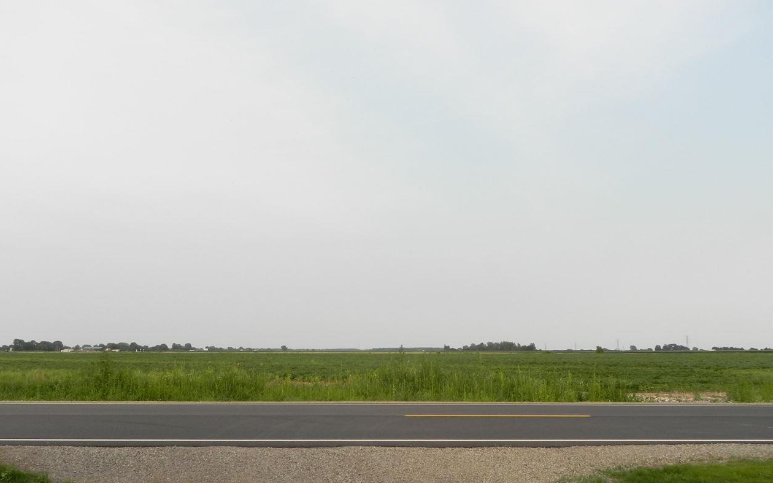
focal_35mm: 28
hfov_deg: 66.5
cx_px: 384
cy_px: 284
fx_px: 590
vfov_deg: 44.3
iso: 160
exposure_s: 1/217
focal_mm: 4.6
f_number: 5.6
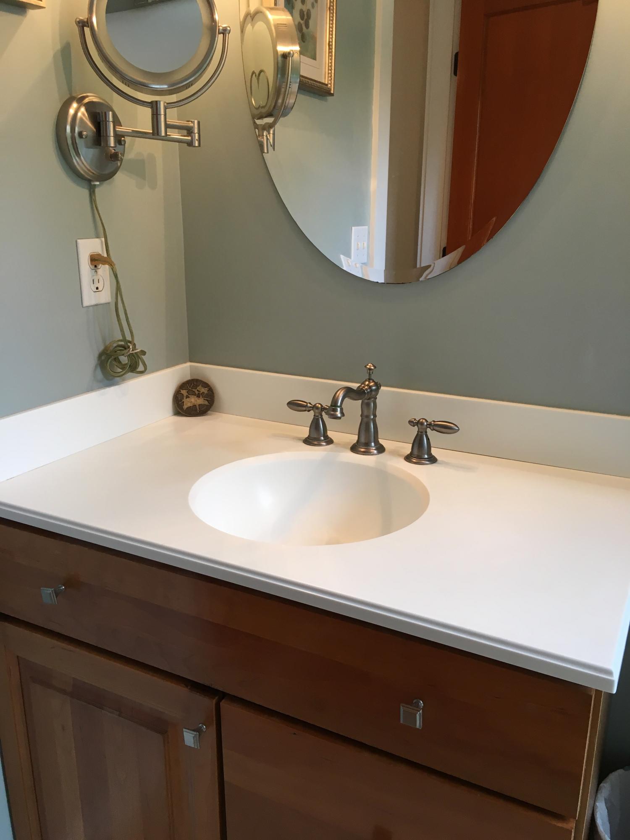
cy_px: 420
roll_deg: -1.5
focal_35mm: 29
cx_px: 315
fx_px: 704
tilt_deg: -15.2
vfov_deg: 61.7
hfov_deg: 48.2
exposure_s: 1/33
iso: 32
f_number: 2.2
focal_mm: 4.15
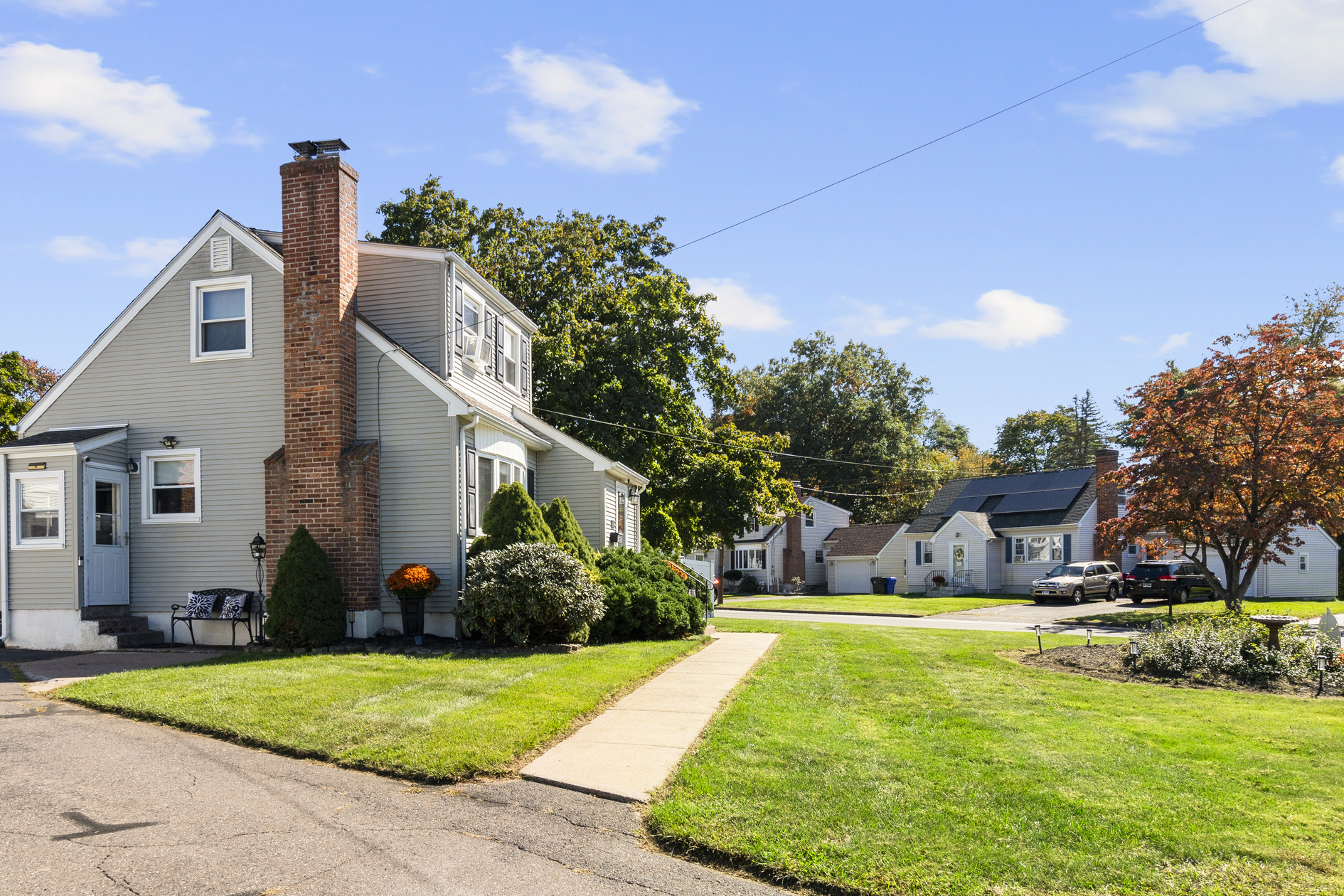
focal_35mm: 26
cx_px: 536
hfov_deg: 68.7
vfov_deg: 48.8
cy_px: 587
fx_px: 971
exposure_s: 1/50
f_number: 9
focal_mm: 16
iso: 200
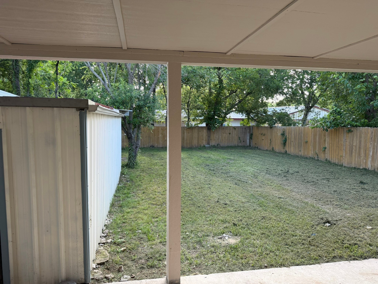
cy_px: 142
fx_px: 262
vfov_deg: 56.8
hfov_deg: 71.6
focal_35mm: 24
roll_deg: -0.6
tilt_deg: -5.1
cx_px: 189
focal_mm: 6.76
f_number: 1.78
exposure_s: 1/218
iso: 125
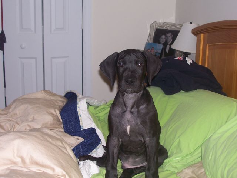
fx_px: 411
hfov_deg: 32.2
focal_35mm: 60
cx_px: 118
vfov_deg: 24.4
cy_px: 89
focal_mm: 10.3
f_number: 2.8
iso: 80
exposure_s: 1/90
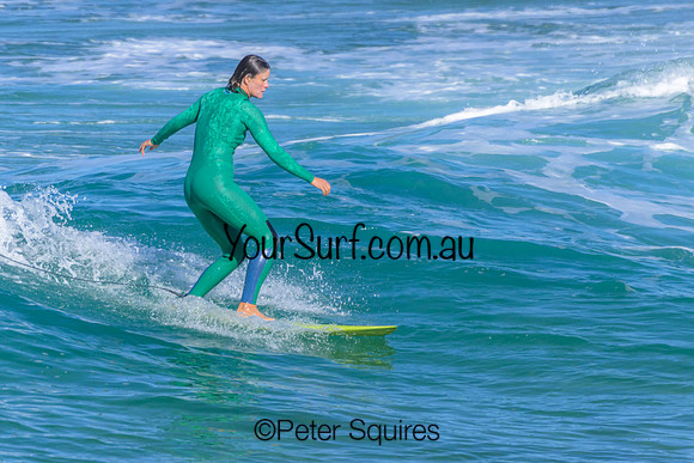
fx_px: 15408
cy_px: 237
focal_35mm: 799
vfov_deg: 1.7
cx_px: 380
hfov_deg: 2.6
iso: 1000
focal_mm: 650
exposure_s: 1/2000
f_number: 11
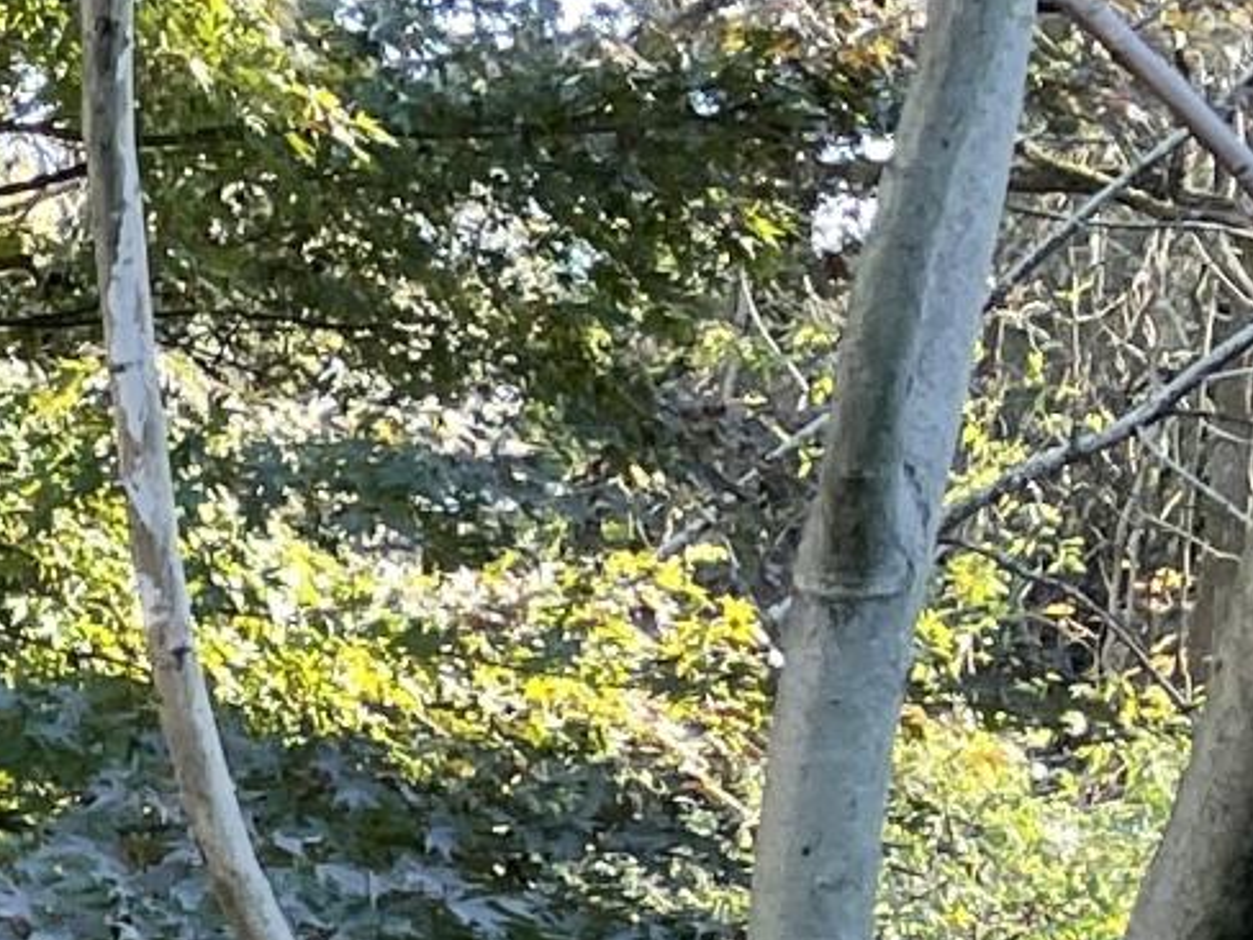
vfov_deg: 8.2
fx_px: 5792
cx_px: -2167
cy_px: 2571
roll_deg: +0.2
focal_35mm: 160
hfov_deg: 10.0
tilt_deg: -17.8
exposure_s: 1/121
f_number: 1.6
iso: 64
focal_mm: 4.2
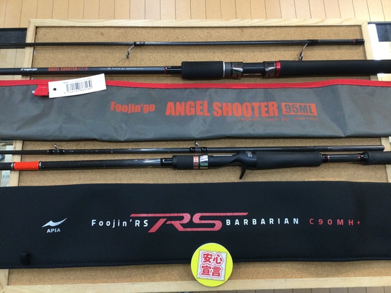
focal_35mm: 31
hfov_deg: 58.4
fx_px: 350
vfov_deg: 45.4
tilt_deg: -74.8
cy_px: 146
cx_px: 196
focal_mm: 3.3
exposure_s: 1/30
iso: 50
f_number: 2.4
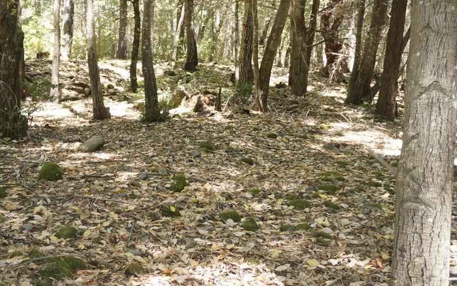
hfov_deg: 49.2
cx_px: 213
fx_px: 498
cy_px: 151
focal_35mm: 40
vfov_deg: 32.0
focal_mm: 22
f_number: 4
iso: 400
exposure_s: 1/60
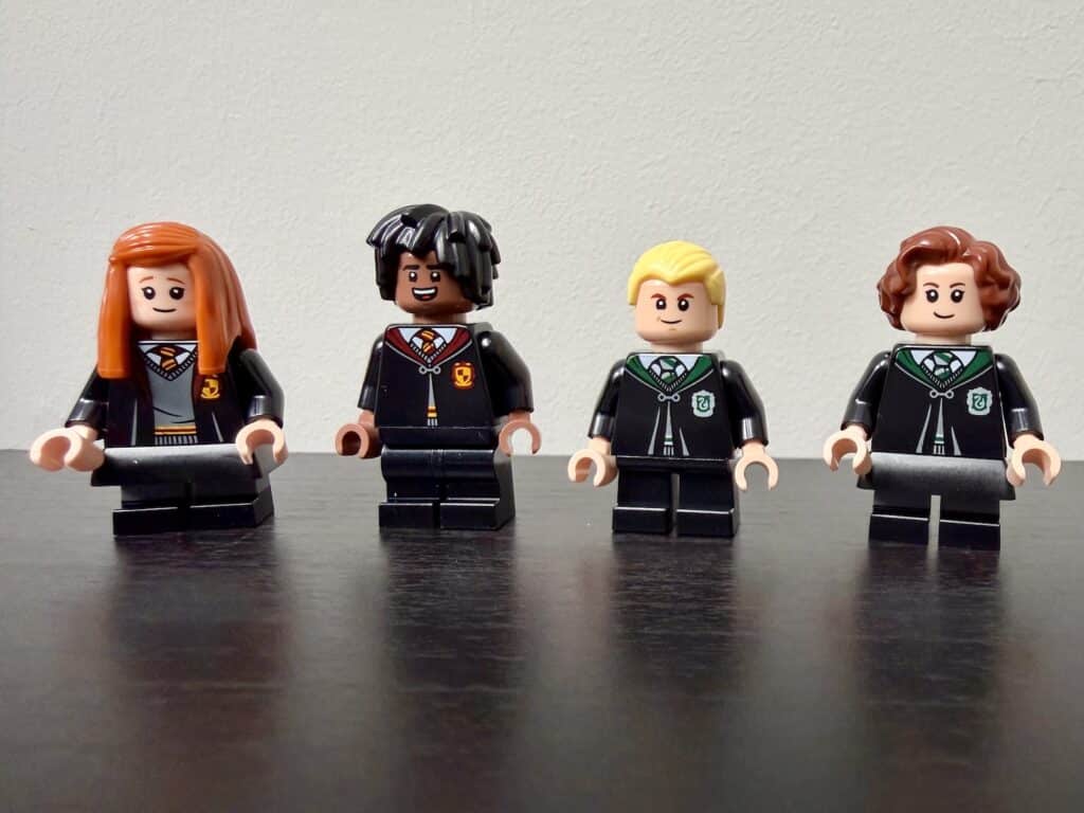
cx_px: 542
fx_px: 752
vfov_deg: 56.8
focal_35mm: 24
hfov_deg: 71.6
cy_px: 406
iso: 250
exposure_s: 1/121
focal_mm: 2.22
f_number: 2.2
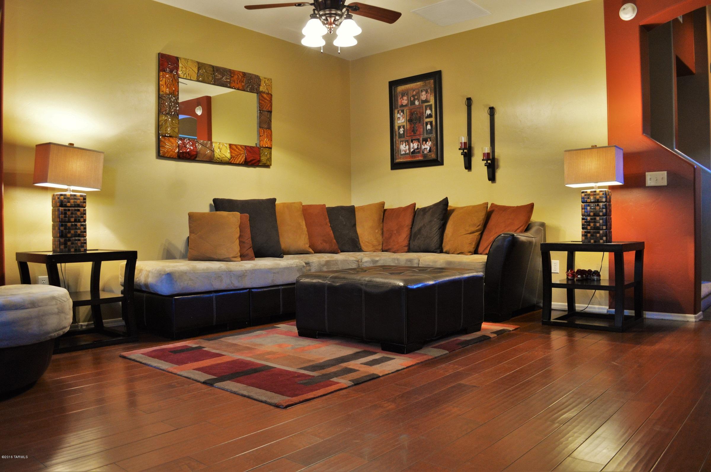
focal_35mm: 27
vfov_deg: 47.8
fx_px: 533
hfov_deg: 67.4
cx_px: 356
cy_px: 236
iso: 1250
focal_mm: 18
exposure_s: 1/15
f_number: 3.5
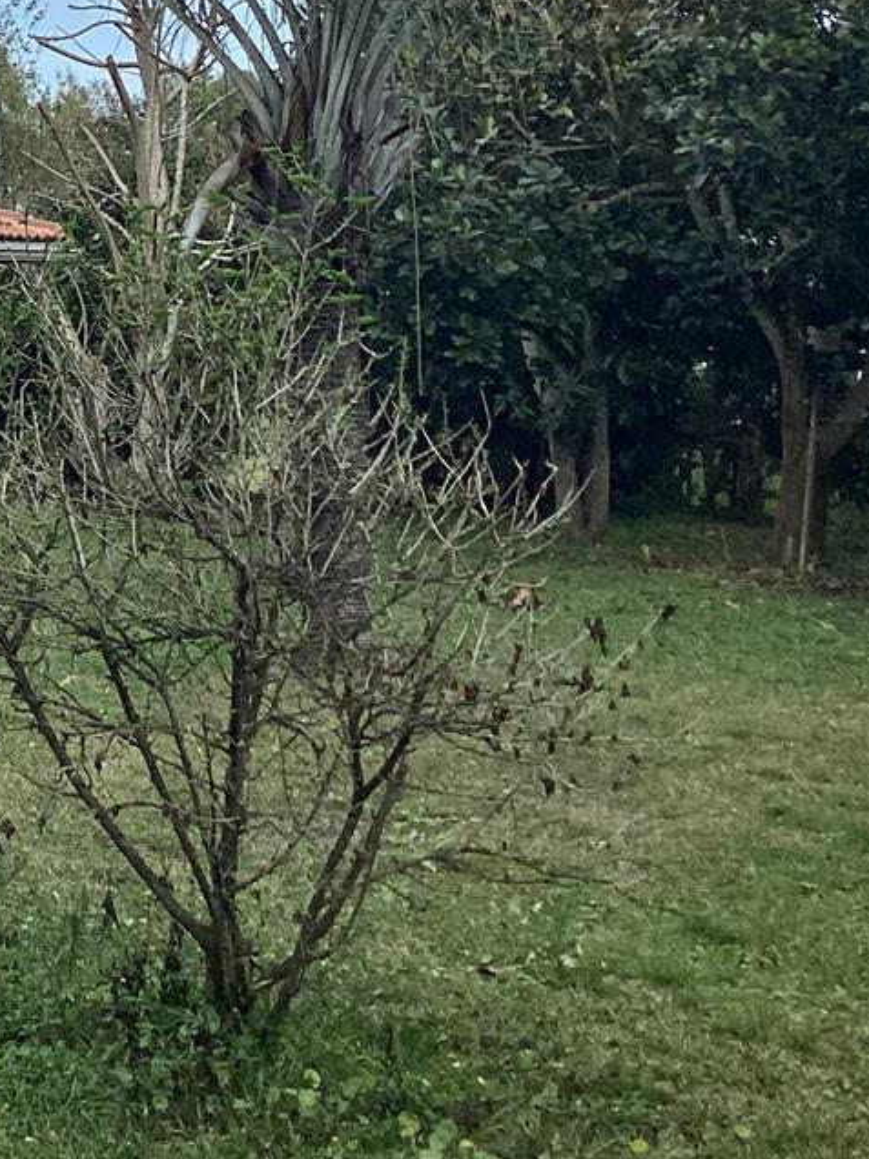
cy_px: 284
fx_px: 2611
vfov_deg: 24.7
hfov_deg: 16.6
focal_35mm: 78
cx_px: -547
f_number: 2.4
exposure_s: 1/1045
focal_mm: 3.3
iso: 25
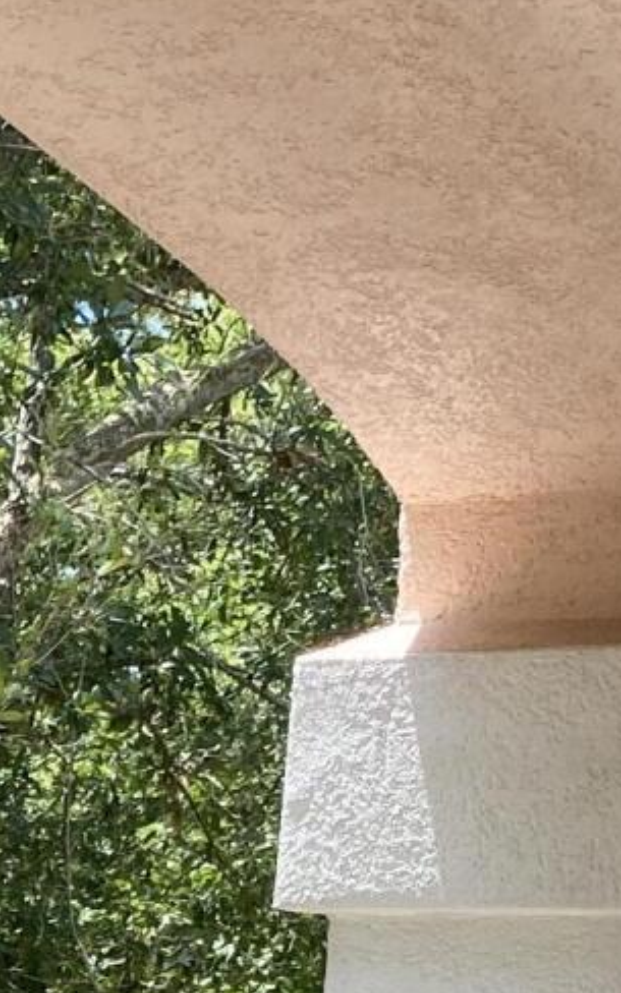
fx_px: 3060
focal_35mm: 113
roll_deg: -1.3
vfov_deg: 16.6
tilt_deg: -7.2
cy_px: 1522
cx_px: -366
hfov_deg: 11.1
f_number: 1.8
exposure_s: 1/429
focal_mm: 4.25
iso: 32
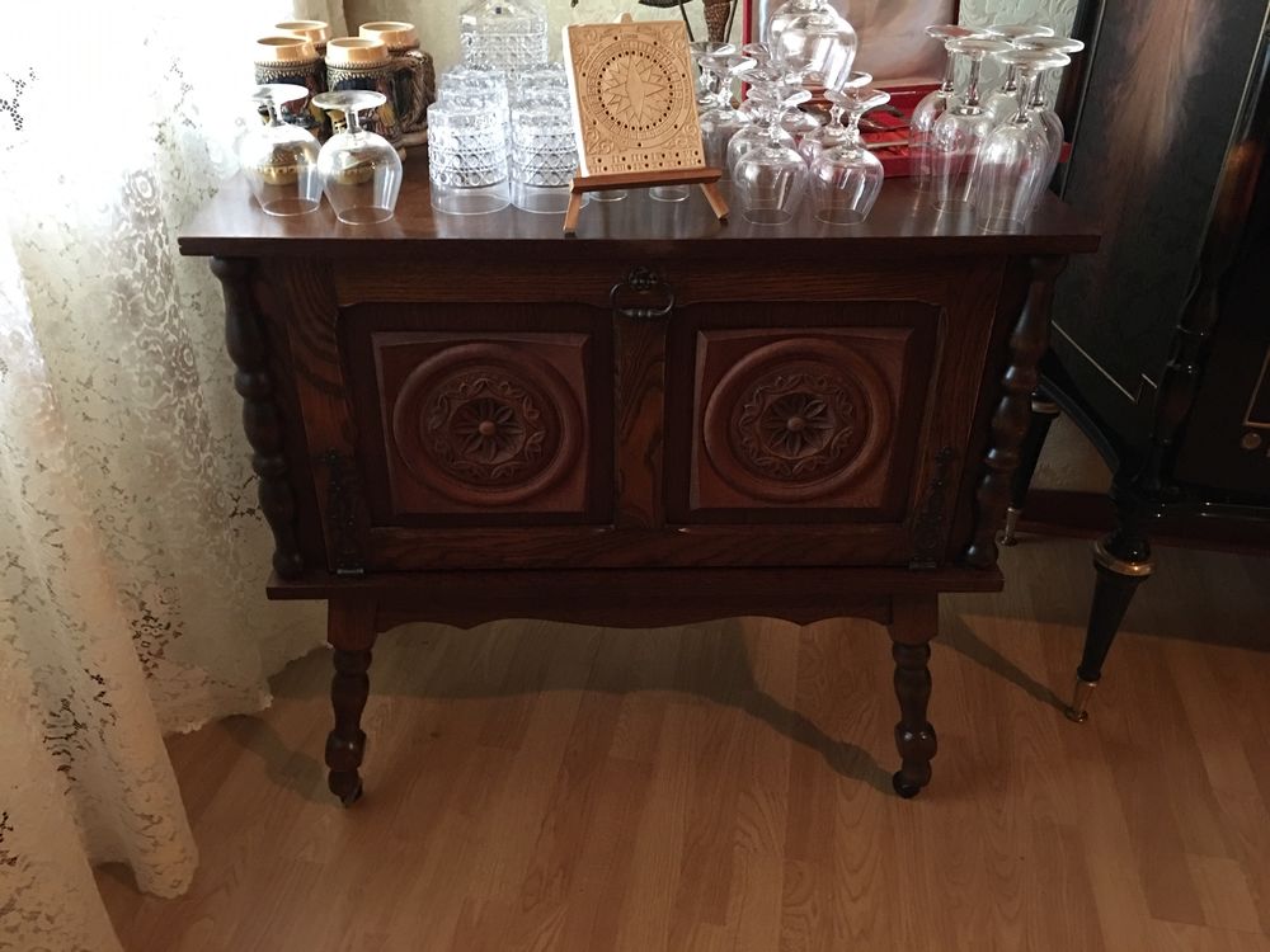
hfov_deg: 61.7
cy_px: 476
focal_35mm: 29
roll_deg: -0.4
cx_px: 635
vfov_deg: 48.2
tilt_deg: -30.3
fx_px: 1064
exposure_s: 1/8
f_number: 2.2
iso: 160
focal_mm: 4.15
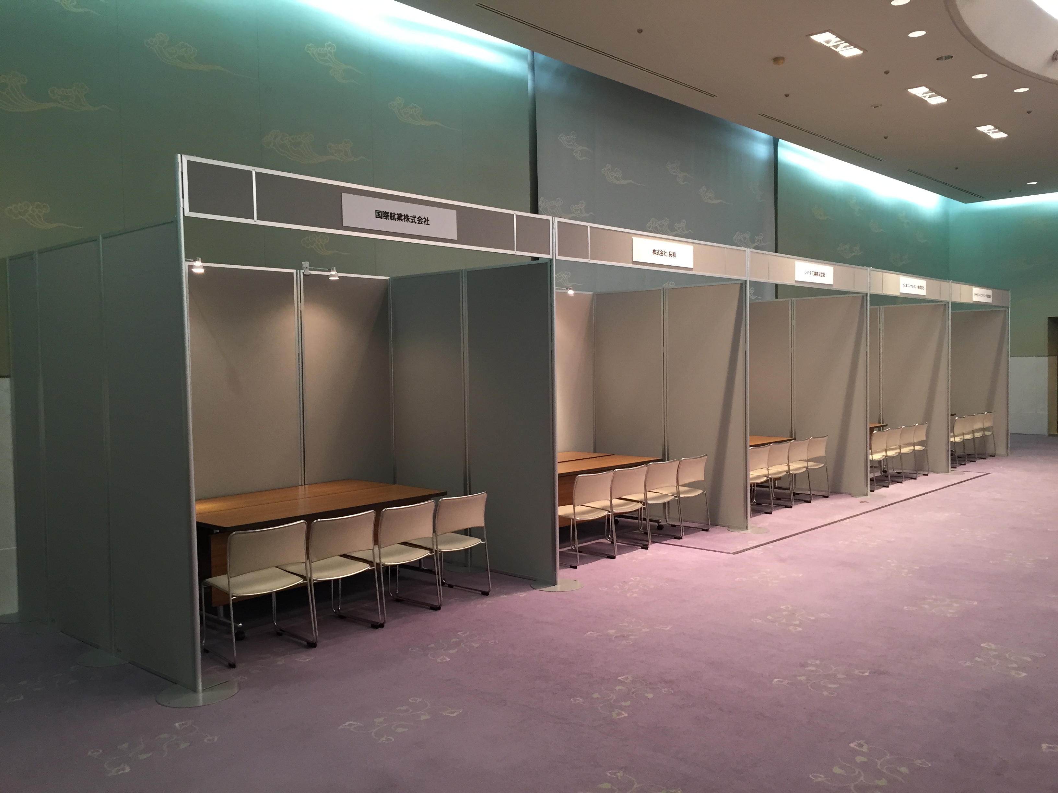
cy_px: 396
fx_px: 886
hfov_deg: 61.7
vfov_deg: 48.2
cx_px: 529
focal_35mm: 29
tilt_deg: -1.0
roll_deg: +0.9
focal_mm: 4.15
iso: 100
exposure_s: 1/30
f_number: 2.2
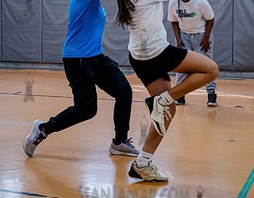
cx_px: 101
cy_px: 41
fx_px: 543
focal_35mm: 73
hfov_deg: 26.3
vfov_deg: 20.4
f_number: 4.5
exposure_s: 1/1000
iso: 8000
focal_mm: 35
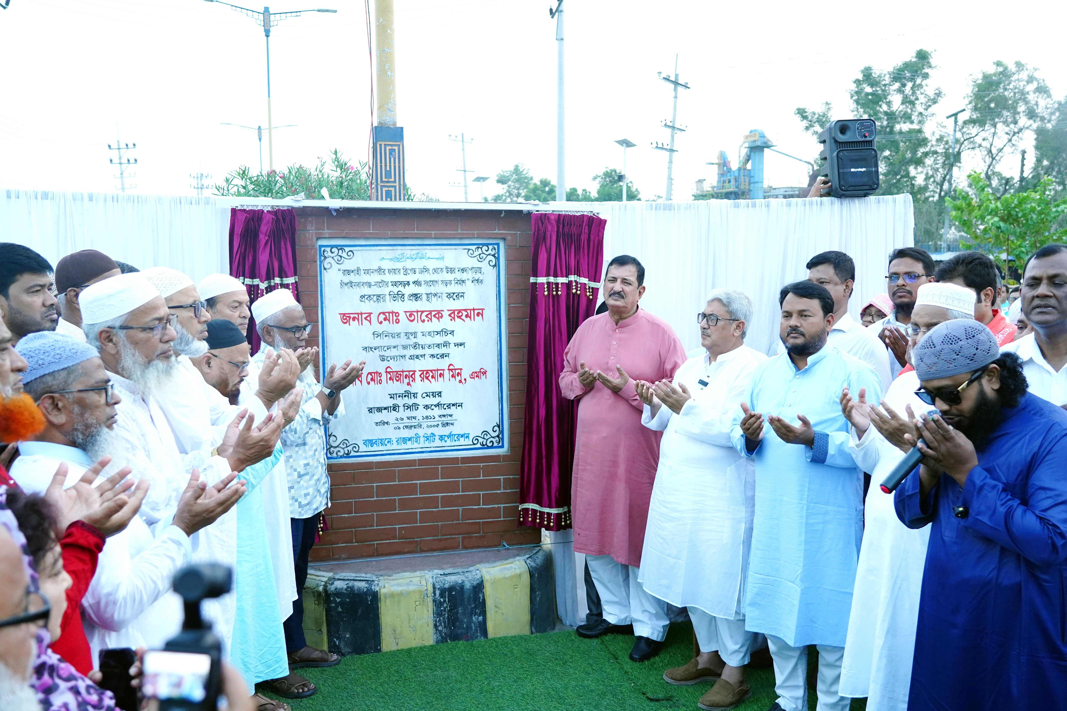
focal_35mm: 32
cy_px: 356
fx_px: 948
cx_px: 534
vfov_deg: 41.1
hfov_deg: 58.7
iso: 4000
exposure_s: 1/320
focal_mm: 32
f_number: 4.5
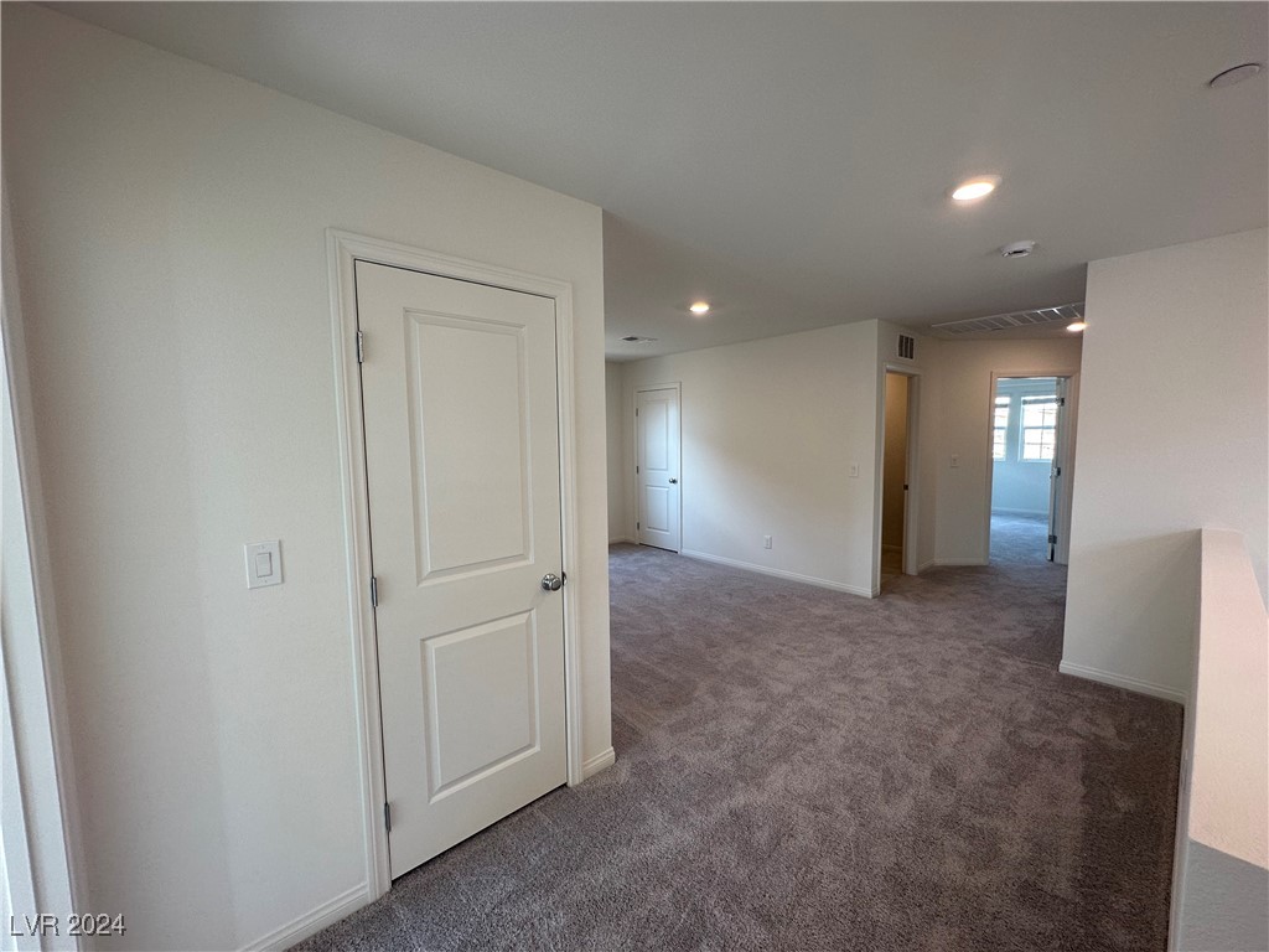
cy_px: 476
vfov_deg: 85.7
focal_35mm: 14
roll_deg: +0.9
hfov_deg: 102.1
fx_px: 513
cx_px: 634
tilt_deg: -5.2
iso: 100
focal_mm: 2.22
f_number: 2.2
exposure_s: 1/120
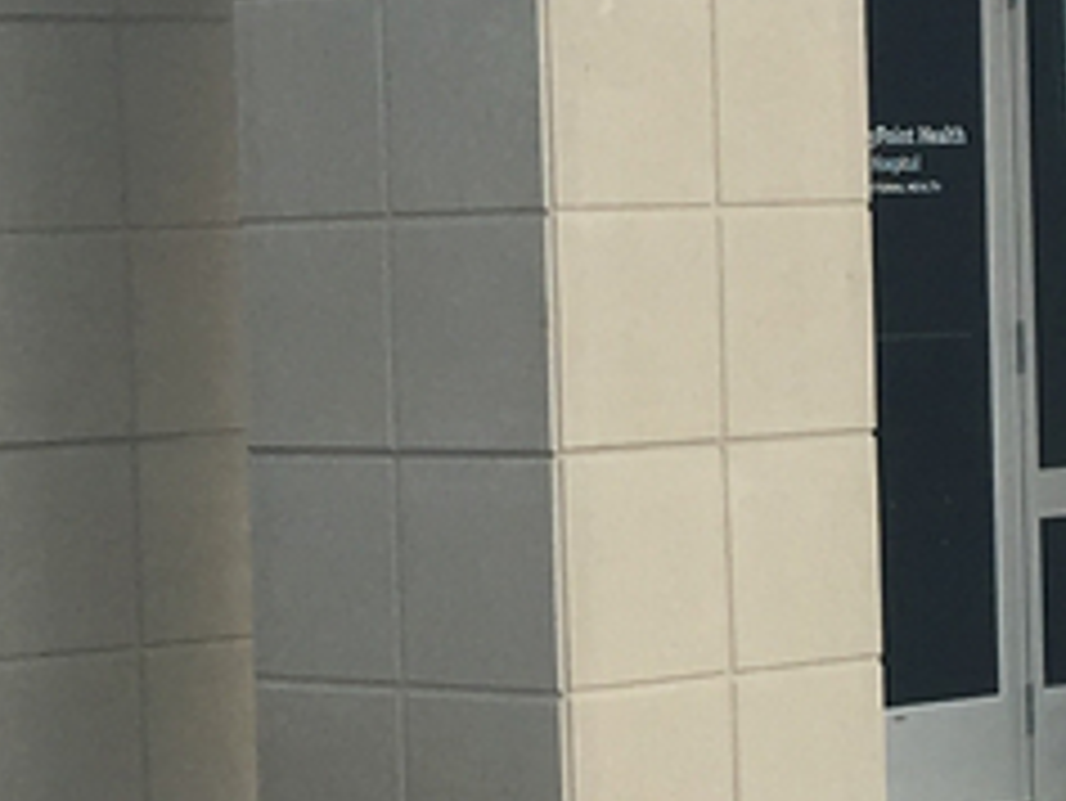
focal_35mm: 176
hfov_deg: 11.2
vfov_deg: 8.4
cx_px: 571
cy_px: 500
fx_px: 5423
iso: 25
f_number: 2.2
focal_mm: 4.15
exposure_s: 1/874
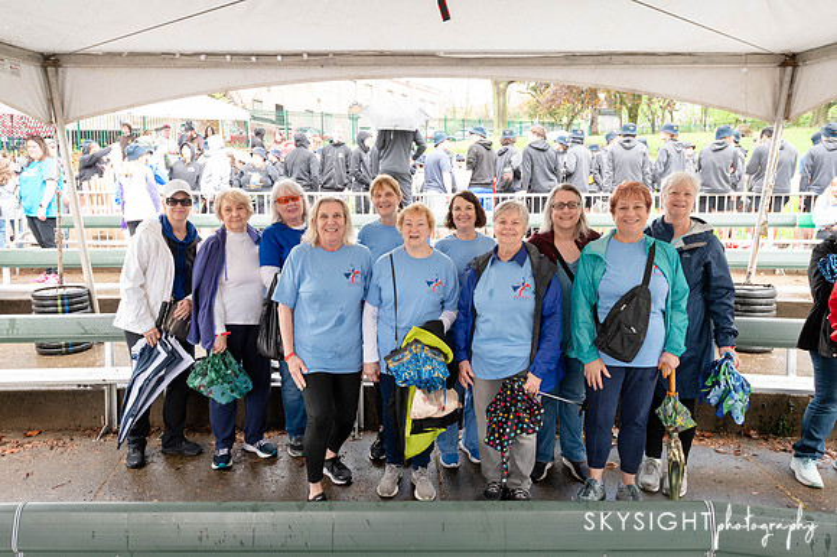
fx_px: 559
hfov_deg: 73.7
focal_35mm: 24
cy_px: 278
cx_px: 418
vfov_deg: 53.0
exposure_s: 1/250
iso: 4000
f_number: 6.3
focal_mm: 24
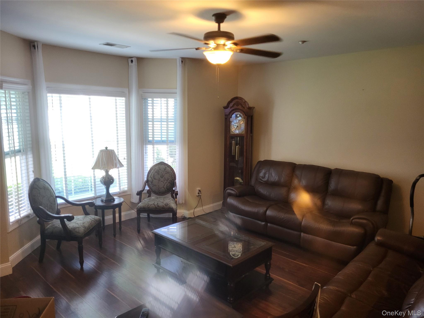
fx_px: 318
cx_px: 212
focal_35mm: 26
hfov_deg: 67.3
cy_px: 159
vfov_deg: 53.1
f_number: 1.8
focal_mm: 5.4
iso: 320
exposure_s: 1/120
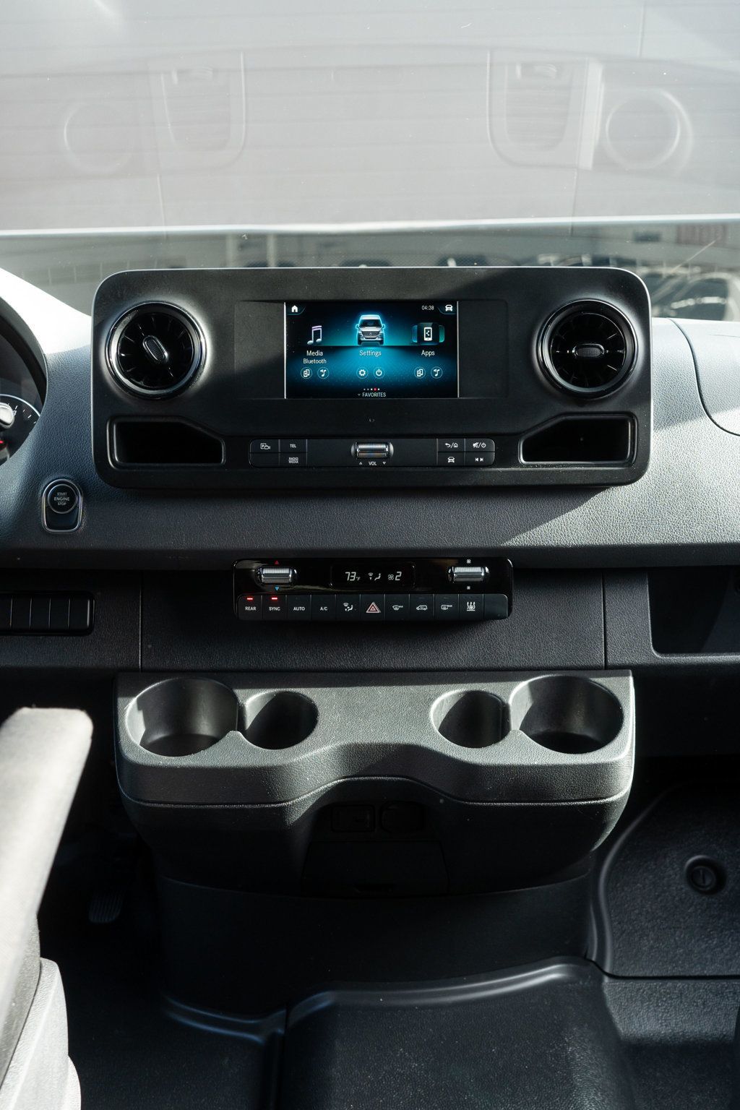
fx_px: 1295
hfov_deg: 31.9
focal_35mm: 42
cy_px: 555
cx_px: 370
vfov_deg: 46.4
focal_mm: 28
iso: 800
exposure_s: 1/320
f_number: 4
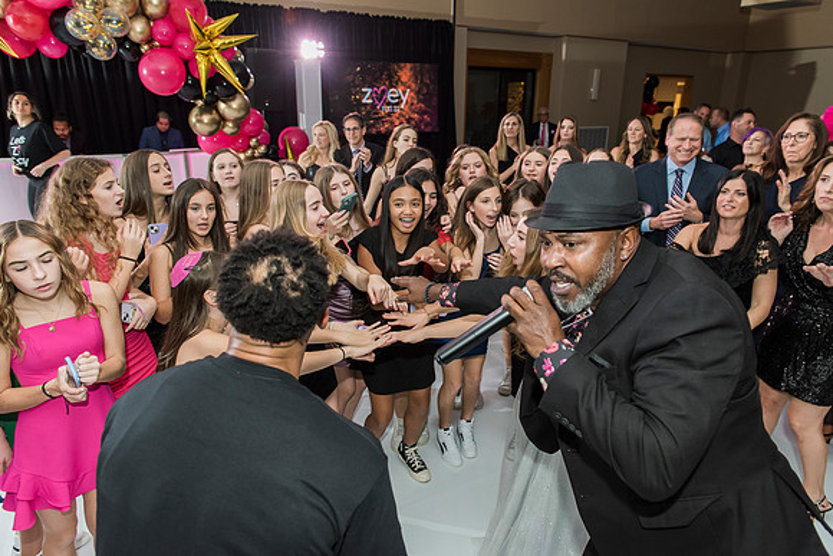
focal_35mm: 24
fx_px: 555
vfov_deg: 53.2
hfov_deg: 73.7
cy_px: 278
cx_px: 416
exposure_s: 1/100
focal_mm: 24
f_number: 4
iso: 1000
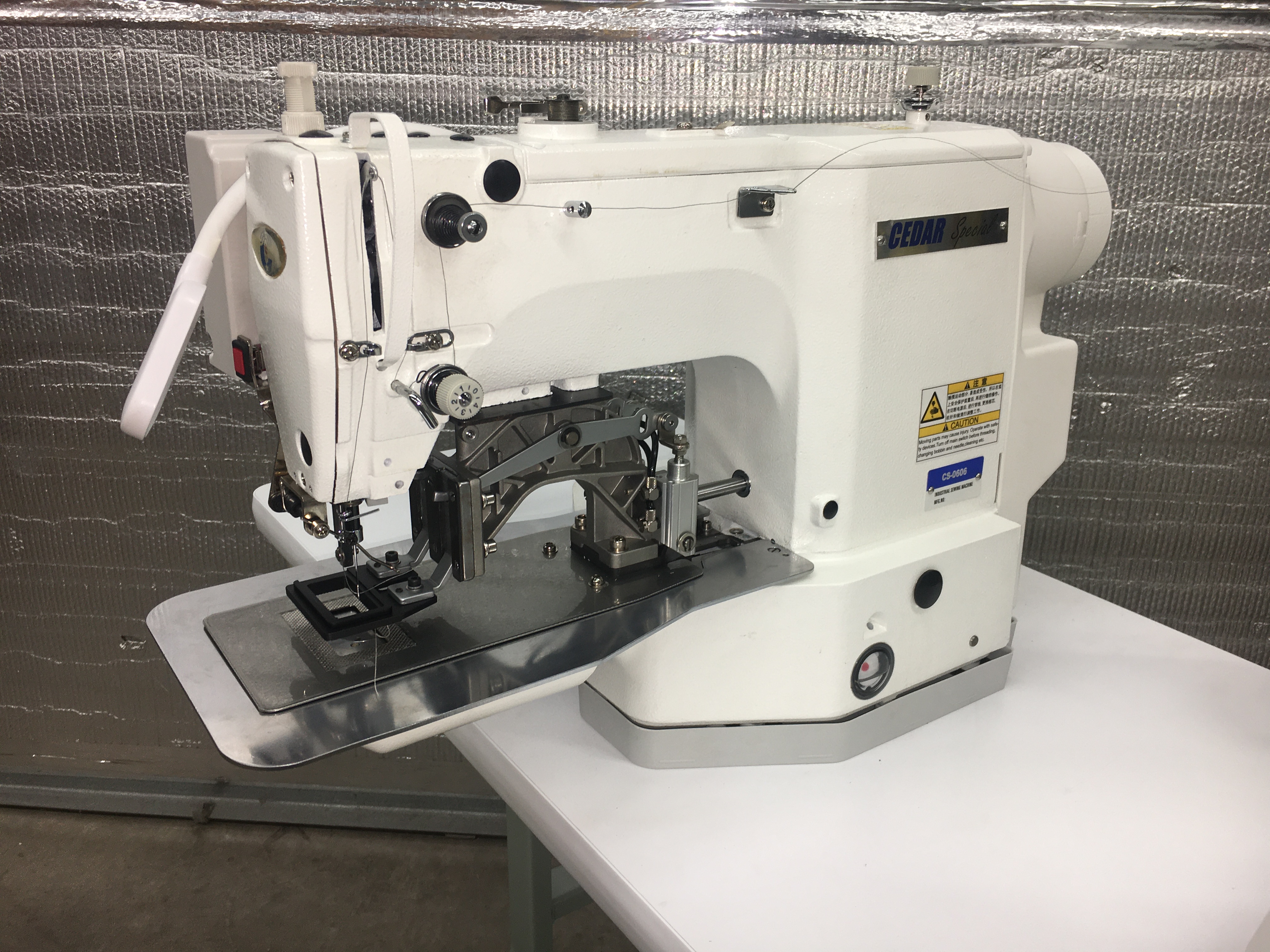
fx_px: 1064
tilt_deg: -20.0
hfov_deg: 61.7
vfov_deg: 48.2
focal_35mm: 29
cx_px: 635
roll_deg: -1.0
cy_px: 476
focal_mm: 4.15
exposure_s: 1/36
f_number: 2.2
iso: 25
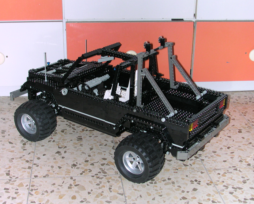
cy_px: 101
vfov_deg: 26.7
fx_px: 429
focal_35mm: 57
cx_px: 123
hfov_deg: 33.0
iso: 100
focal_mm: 8.2
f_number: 3.2
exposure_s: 1/60
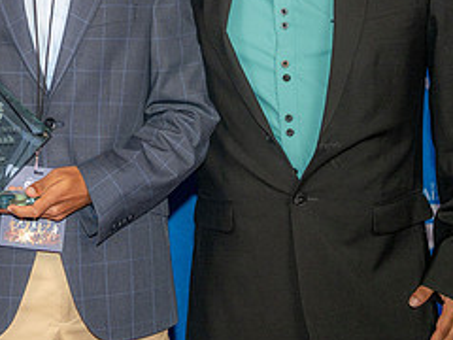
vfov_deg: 10.9
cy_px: 67
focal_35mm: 135
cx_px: -9
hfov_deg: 14.4
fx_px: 1767
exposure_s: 1/200
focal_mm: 58
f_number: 3.2
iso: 400
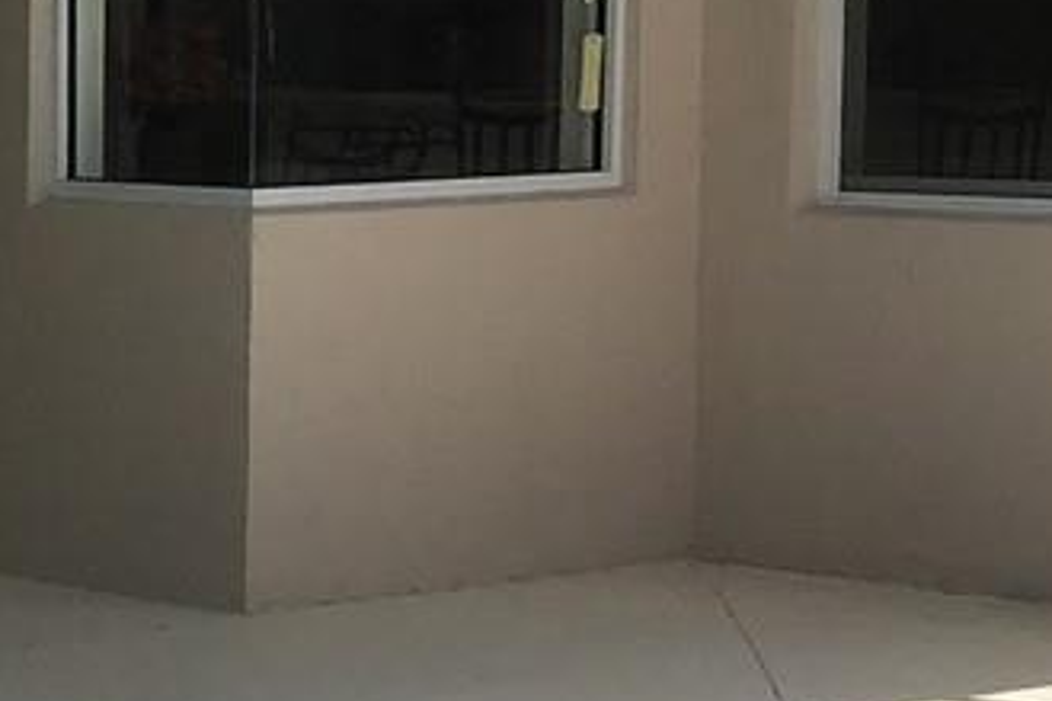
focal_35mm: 157
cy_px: 515
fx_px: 4585
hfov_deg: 12.7
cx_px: -336
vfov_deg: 8.7
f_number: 2.4
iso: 25
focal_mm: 3.3
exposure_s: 1/1087
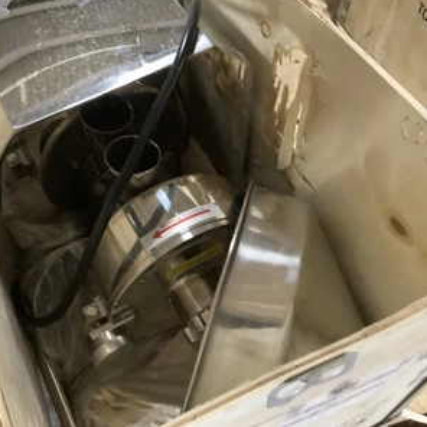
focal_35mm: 37
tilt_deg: -59.7
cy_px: 212
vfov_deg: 44.9
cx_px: 146
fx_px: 516
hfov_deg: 44.3
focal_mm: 3.3
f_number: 2.4
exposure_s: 1/30
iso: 640
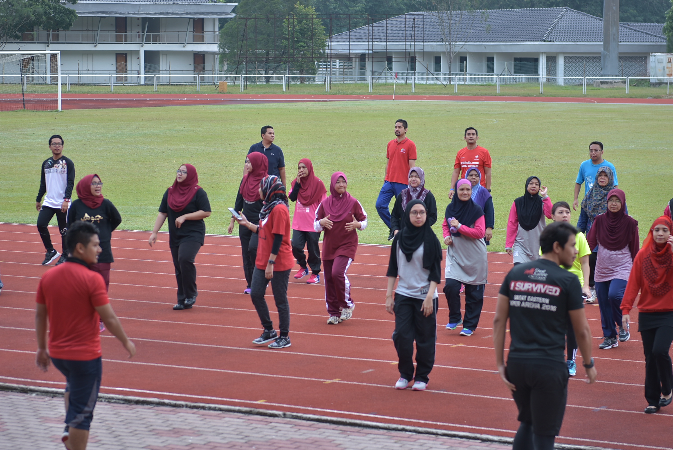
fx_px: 1964
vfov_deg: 13.1
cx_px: 336
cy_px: 225
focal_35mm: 105
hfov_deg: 19.4
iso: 100
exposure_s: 1/200
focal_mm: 70
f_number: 2.8
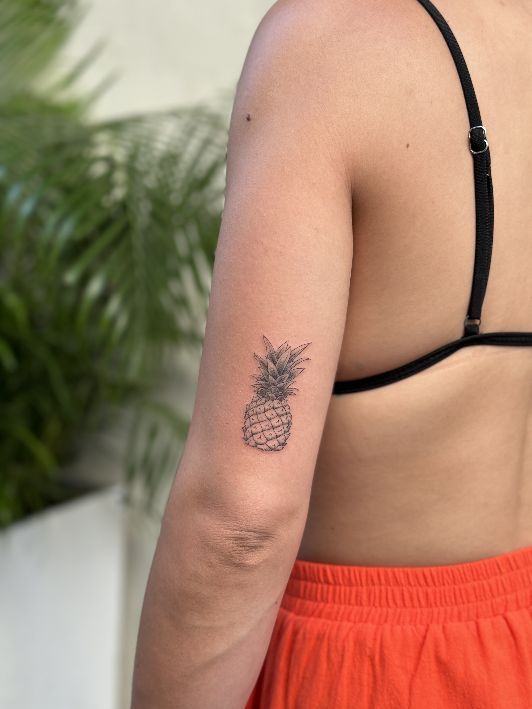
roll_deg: +1.0
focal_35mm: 48
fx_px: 984
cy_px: 354
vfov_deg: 39.7
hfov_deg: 30.3
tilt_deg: -9.7
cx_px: 266
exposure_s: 1/163
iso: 64
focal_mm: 6.86
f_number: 1.78
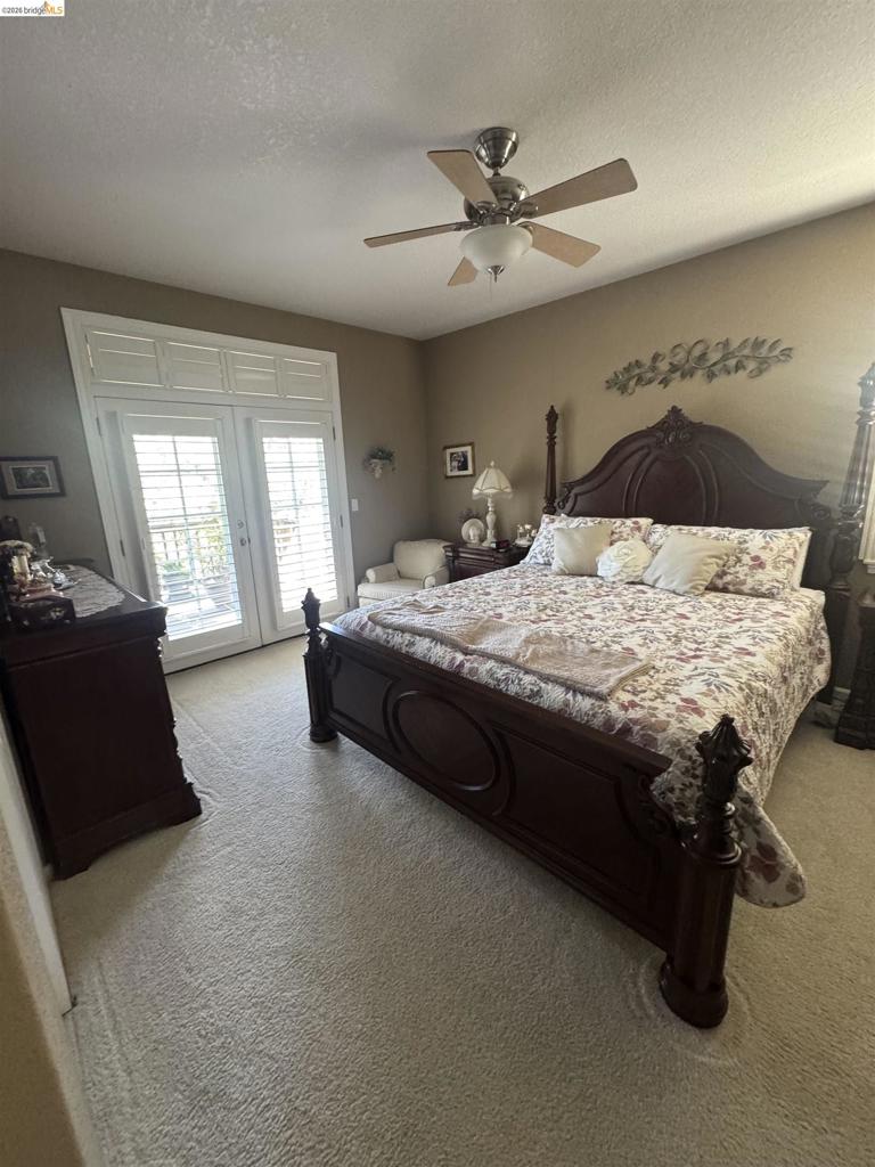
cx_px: 438
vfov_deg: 102.1
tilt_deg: -14.3
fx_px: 472
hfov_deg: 85.7
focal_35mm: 14
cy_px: 584
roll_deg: +0.9
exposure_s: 1/60
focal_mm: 2.22
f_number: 2.2
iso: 500
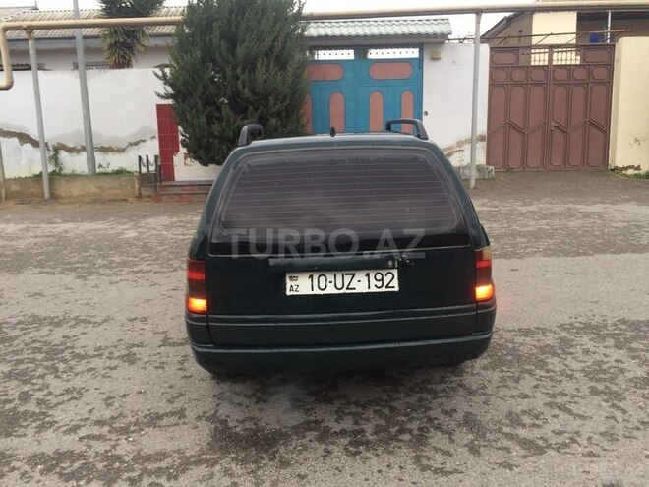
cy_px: 244
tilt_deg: -8.2
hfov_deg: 61.7
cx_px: 324
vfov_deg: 48.2
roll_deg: +1.3
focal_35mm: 29
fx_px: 544
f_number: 2.2
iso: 40
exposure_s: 1/50
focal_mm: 4.15
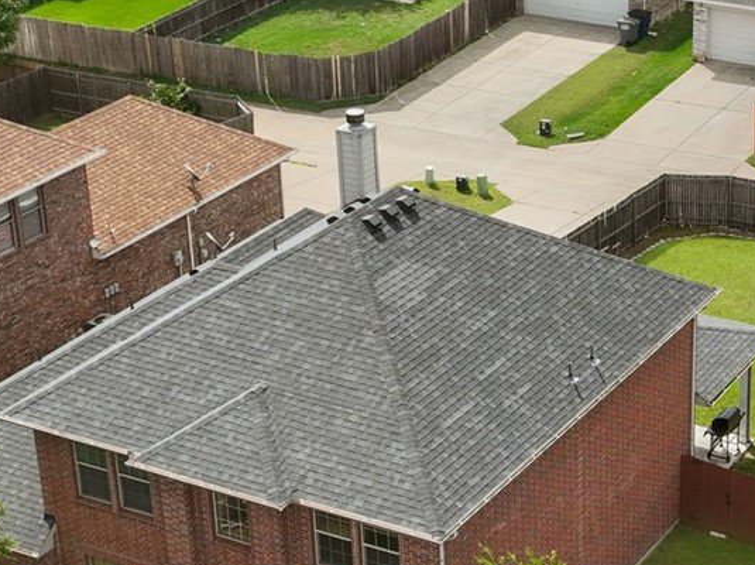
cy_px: 359
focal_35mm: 92
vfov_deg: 16.0
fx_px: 2004
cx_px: 591
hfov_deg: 21.1
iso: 150
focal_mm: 12.29
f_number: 2.8
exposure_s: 1/2000
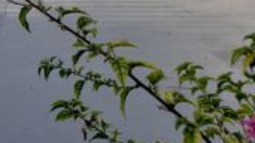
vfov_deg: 13.4
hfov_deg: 23.8
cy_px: -96
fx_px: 561
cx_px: -34
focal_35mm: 83
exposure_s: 1/2260
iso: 50
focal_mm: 4.3
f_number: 2.4
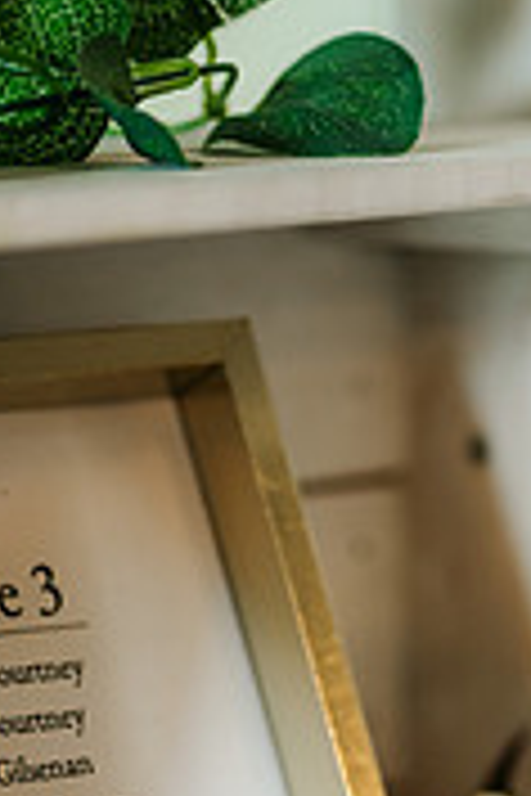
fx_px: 4779
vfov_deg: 9.4
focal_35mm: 216
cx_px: 360
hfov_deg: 6.4
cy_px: 895
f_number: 2
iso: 500
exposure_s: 1/160
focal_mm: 85
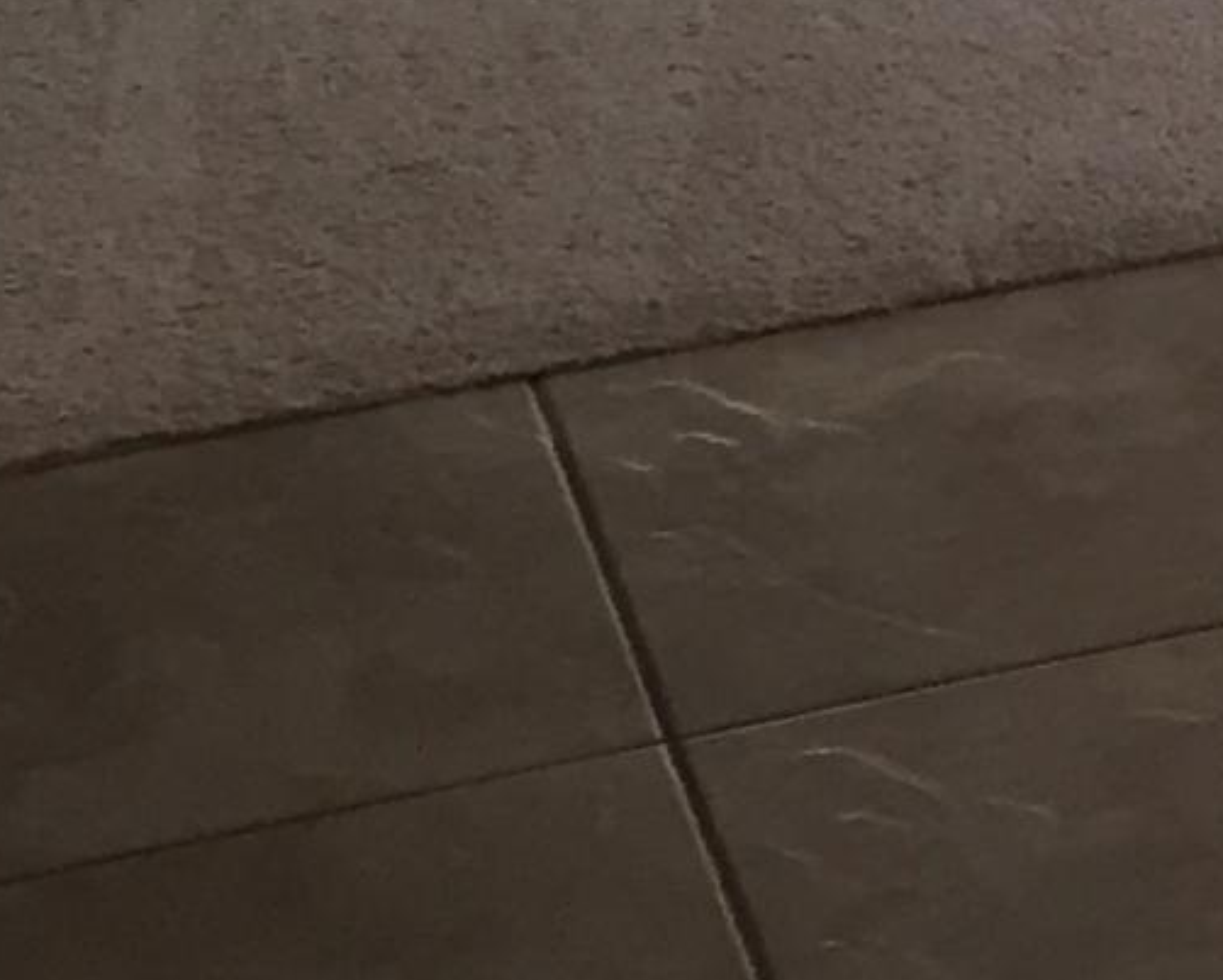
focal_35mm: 169
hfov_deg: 10.8
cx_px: 2022
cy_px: -1524
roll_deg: +0.8
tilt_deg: -7.5
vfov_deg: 8.3
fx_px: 6120
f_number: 2.2
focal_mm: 4.15
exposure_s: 1/30
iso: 80
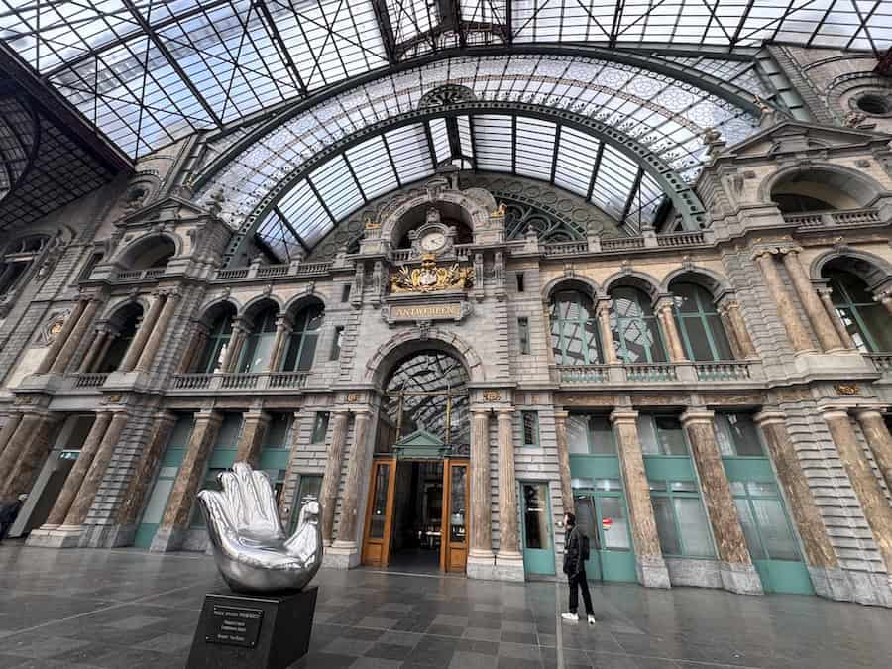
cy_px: 334
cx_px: 446
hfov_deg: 102.1
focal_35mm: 14
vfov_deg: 85.7
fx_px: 361
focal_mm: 2.2
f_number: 2.2
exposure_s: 1/99
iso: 50
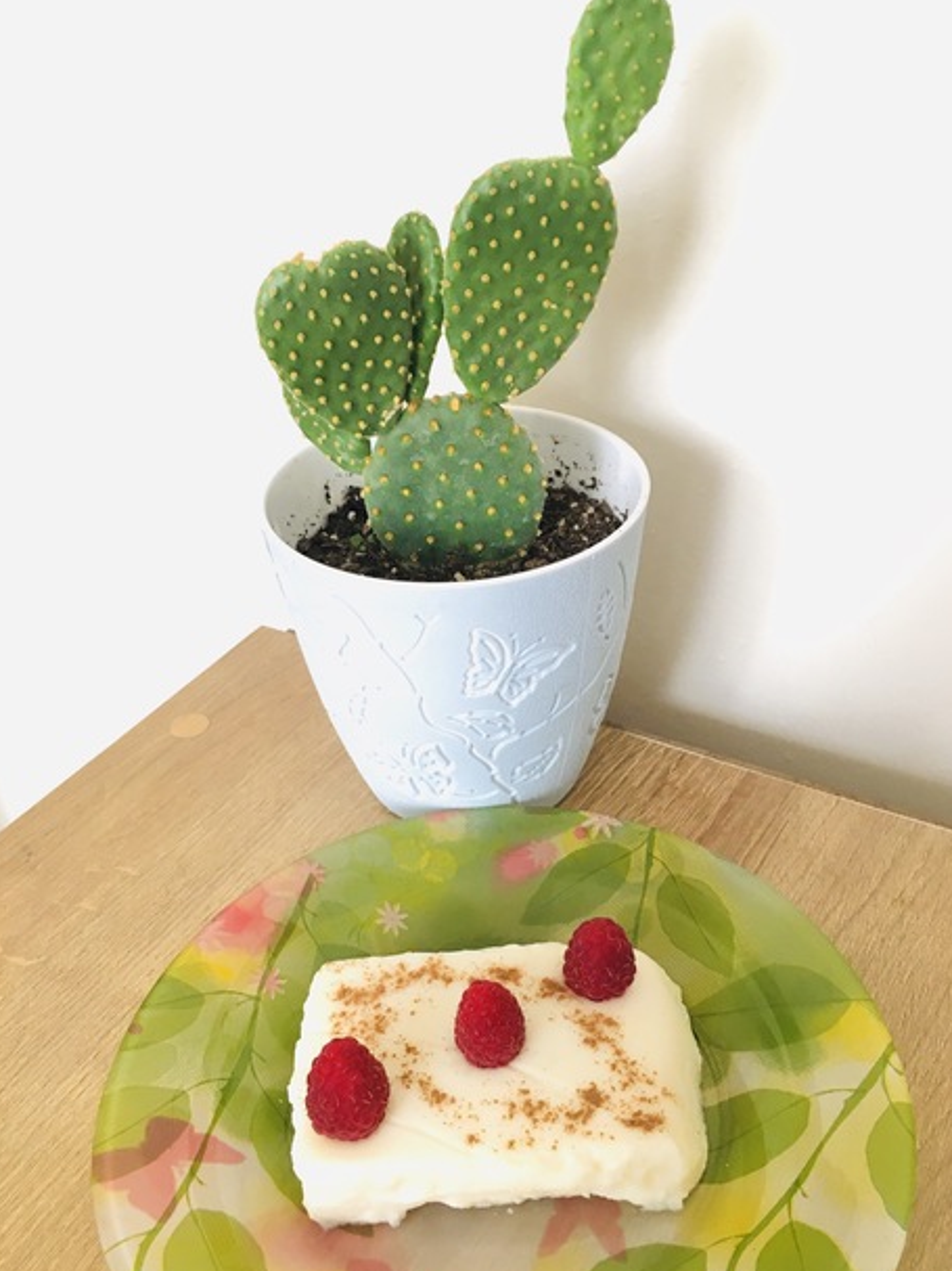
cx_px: 464
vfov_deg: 55.3
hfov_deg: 42.9
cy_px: 685
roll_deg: +3.7
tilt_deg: -34.2
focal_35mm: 33
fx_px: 1211
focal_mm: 4.15
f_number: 2.2
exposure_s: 1/33
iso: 100
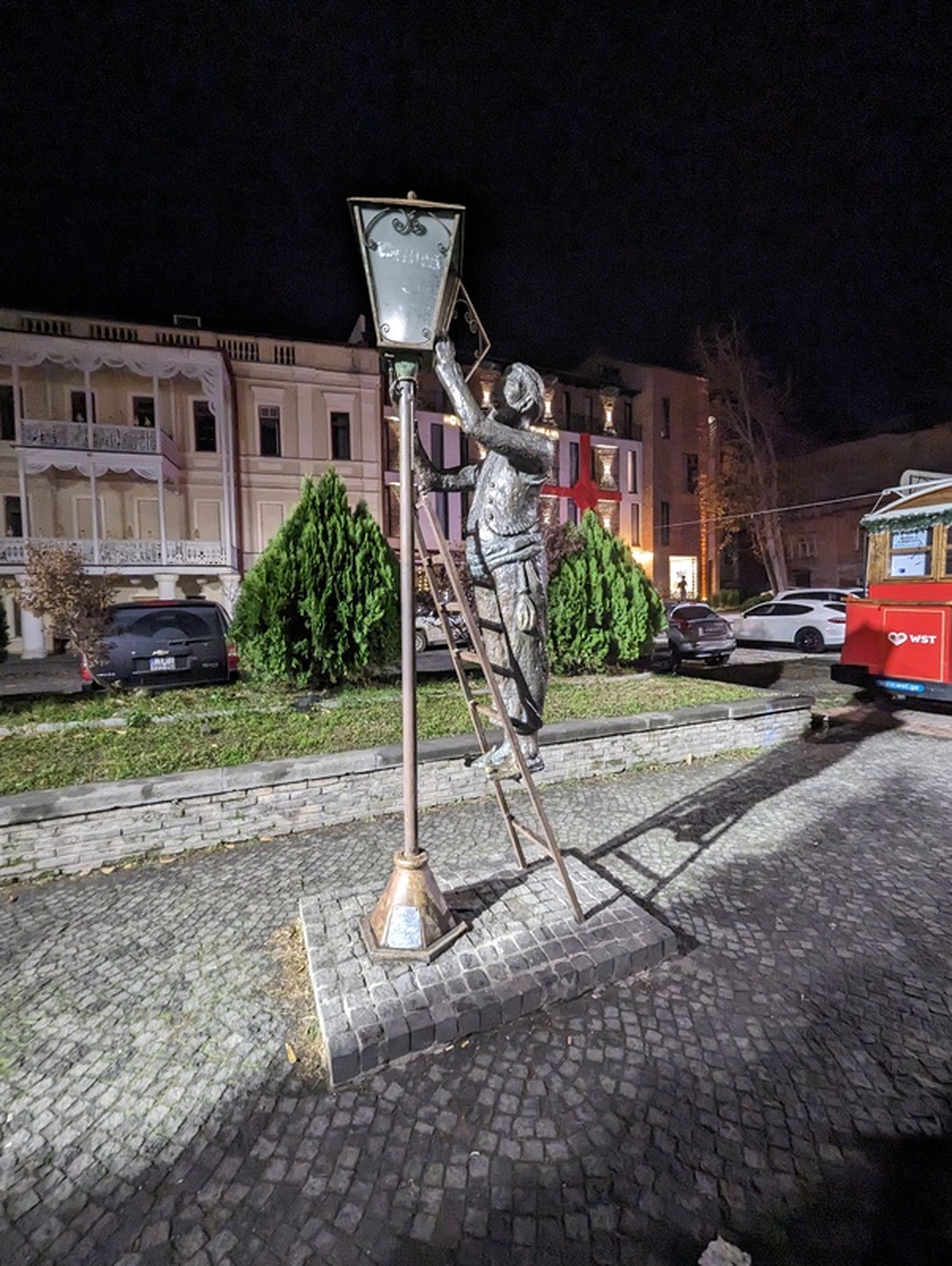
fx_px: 476
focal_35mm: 13
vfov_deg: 106.1
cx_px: 476
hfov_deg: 90.0
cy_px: 633
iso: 965
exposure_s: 1/25
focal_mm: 1.95
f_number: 2.2
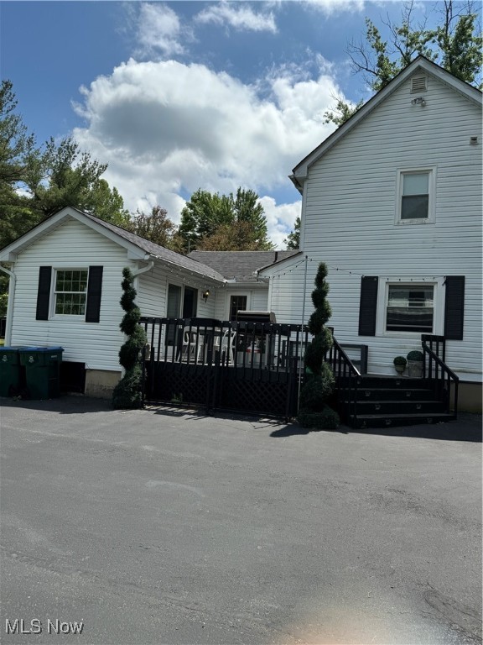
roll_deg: -2.3
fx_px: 446
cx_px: 242
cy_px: 322
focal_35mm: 24
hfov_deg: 56.8
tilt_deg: +3.7
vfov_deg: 71.6
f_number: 1.78
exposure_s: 1/5814
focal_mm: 6.76
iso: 80
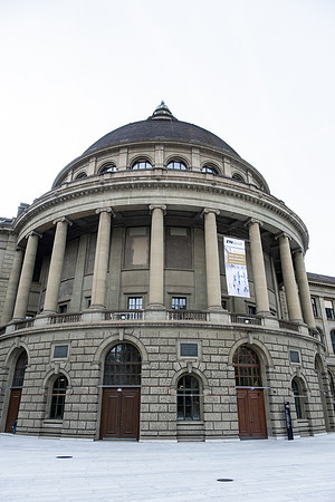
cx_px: 168
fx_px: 335
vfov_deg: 73.7
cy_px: 251
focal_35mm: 24
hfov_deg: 53.1
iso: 320
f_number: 4.5
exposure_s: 1/350
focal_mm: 16
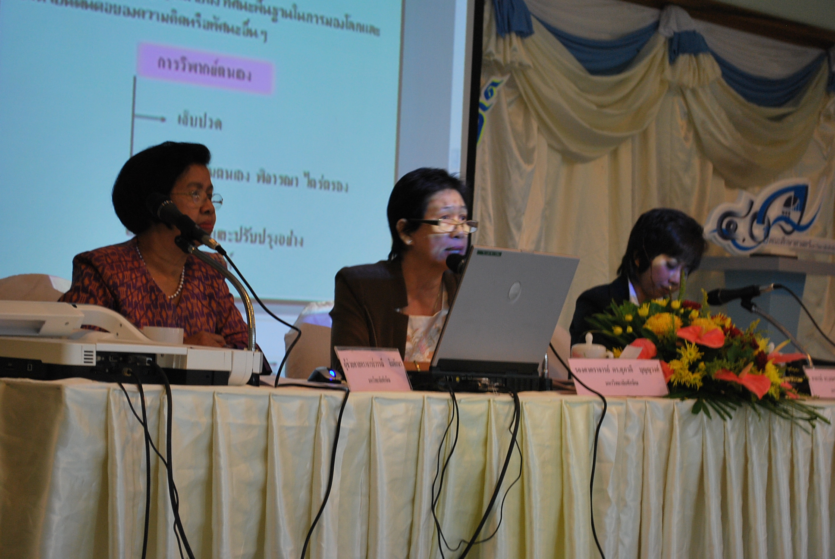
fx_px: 1916
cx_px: 418
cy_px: 280
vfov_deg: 16.6
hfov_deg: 24.6
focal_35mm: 82
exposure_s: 1/10
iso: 400
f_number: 5.6
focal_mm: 55
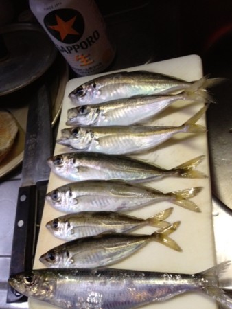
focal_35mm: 35
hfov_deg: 40.7
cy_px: 154
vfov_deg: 52.6
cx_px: 116
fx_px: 312
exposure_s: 1/20
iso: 250
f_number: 2.4
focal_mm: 4.28
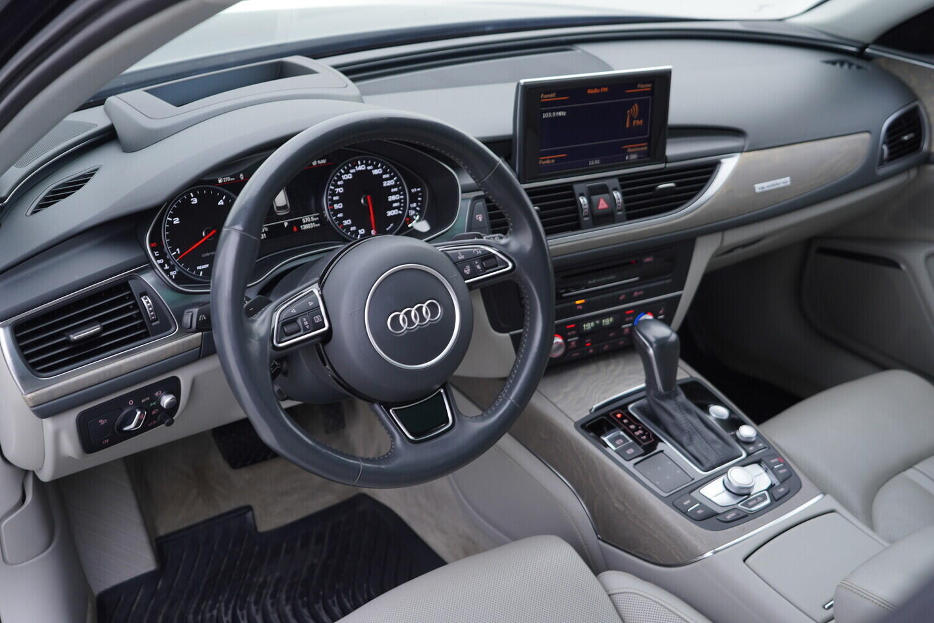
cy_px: 312
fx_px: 934
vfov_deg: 36.9
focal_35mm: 36
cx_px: 467
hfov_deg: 53.1
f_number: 2.8
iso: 125
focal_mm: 24
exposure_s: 1/40
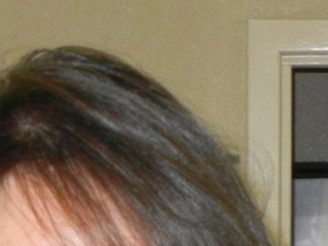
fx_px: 5050
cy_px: 509
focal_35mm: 533
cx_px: 127
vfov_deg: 2.8
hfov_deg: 3.7
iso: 800
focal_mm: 20.9
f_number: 4.6
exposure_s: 1/30
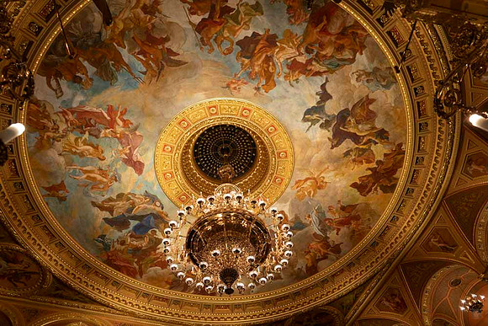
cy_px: 163
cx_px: 244
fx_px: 325
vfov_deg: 53.2
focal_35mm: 24
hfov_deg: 73.7
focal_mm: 24
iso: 360
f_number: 4
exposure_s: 1/50
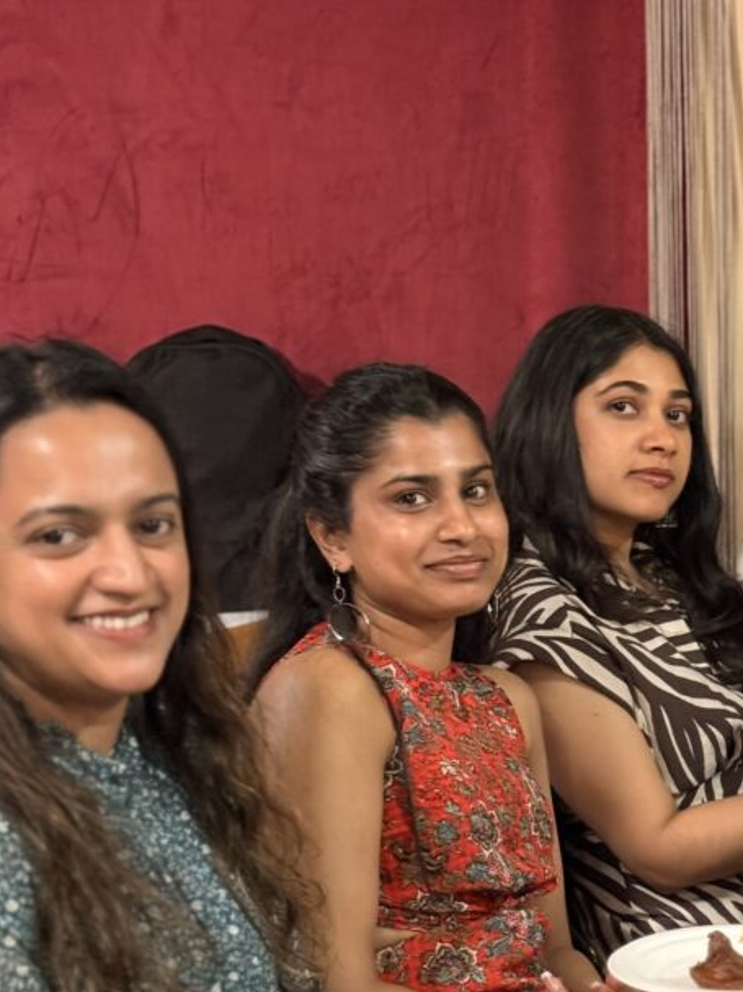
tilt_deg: -9.4
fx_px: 2319
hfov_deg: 18.1
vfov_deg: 24.0
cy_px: 677
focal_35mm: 81
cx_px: 565
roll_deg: +1.8
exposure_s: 1/25
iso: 640
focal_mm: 6.76
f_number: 1.78
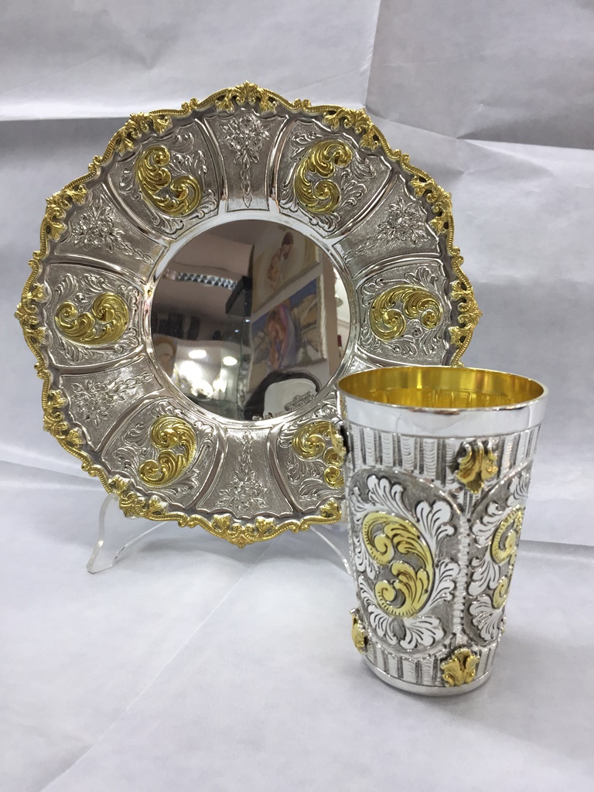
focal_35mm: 29
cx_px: 297
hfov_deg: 48.2
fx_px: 664
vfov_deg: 61.7
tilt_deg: -12.4
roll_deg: +0.2
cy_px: 396
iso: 50
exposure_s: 1/100
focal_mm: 4.15
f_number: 2.2
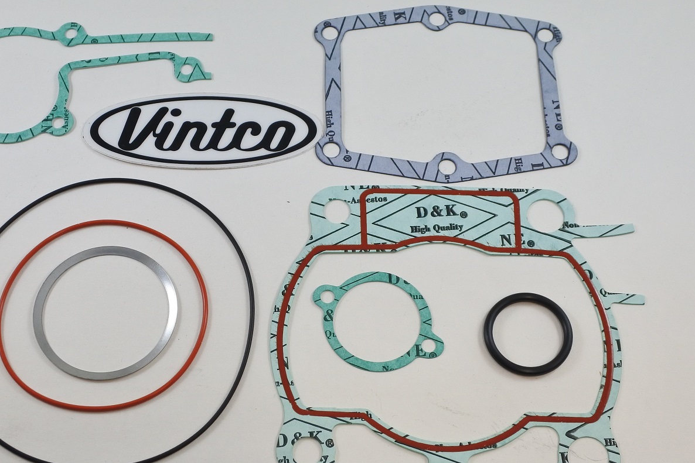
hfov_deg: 45.2
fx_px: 830
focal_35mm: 43
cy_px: 275
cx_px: 282
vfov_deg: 31.1
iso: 400
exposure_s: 1/250
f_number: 3.8
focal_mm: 11.4
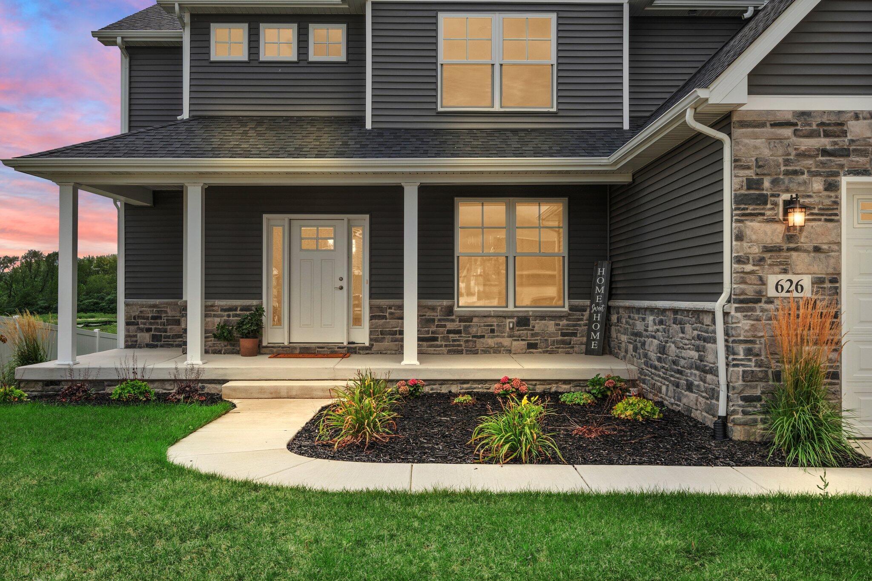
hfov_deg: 54.4
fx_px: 848
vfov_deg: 37.8
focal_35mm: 35
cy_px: 290
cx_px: 436
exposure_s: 1/250
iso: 500
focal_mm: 35
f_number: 10
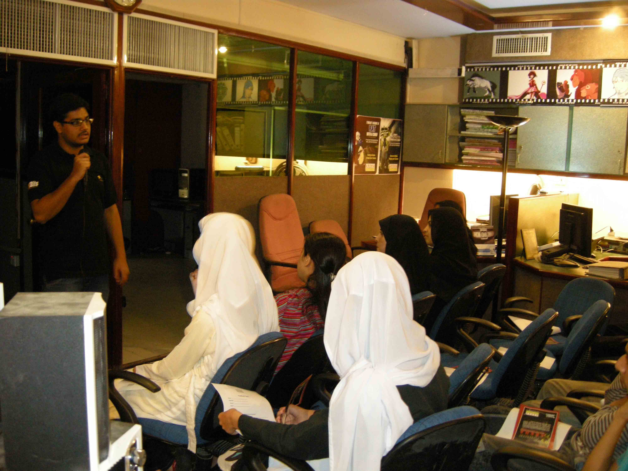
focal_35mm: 35
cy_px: 236
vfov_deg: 40.7
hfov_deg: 52.6
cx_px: 314
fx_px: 635
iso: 400
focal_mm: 7.5
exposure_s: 1/8
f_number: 2.7
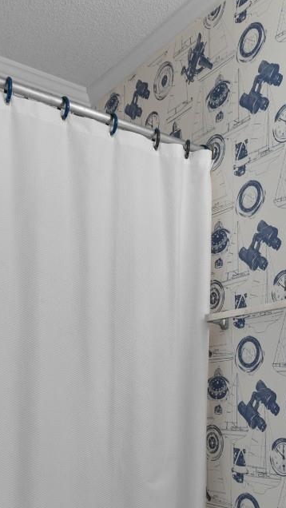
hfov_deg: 29.0
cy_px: 397
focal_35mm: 40
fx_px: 539
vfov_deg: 48.0
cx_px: 234
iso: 100
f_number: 4.5
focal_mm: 10
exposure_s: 1/4
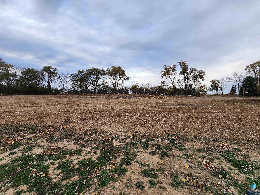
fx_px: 98
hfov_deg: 106.2
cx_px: 130
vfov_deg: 89.9
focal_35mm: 13
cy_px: 98
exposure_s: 1/250
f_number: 2.2
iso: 50
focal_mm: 2.2
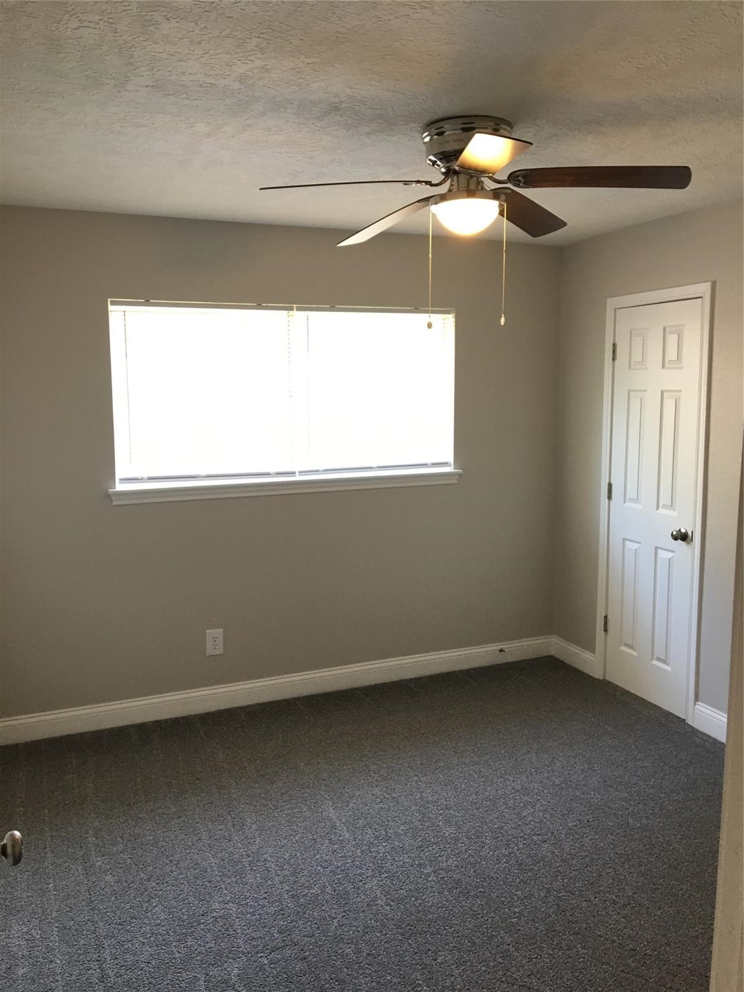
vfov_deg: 61.7
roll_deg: -0.9
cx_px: 372
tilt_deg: -7.4
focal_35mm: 29
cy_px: 496
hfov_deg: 48.2
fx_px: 831
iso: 32
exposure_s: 1/15
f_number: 2.2
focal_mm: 4.15
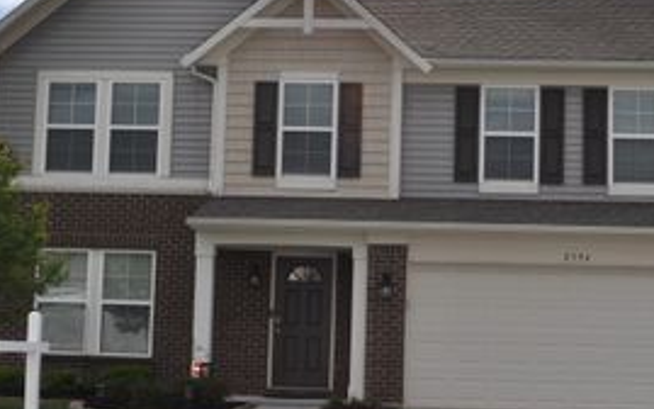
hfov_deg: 30.2
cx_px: 367
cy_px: 217
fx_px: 1212
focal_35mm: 68
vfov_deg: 19.1
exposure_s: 1/200
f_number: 18
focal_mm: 24
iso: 200
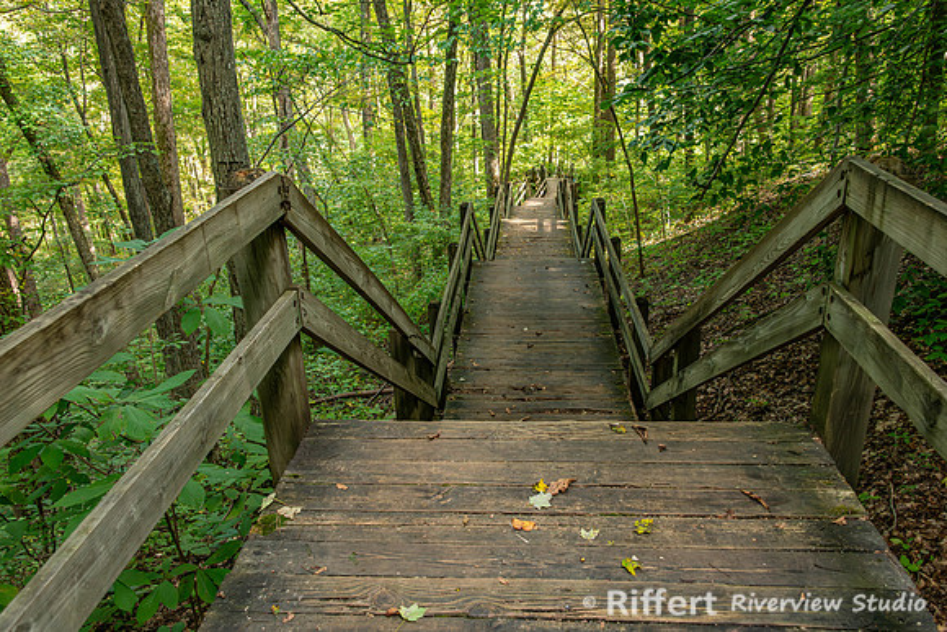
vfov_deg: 45.4
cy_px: 316
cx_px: 474
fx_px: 756
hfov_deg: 64.1
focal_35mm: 29
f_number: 8
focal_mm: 28
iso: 5600
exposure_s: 1/200
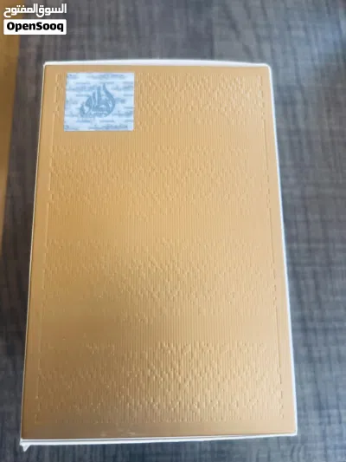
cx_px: 173
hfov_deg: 53.1
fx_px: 346
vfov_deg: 67.3
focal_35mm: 26
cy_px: 231
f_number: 1.5
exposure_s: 1/112
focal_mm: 5.7
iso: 125
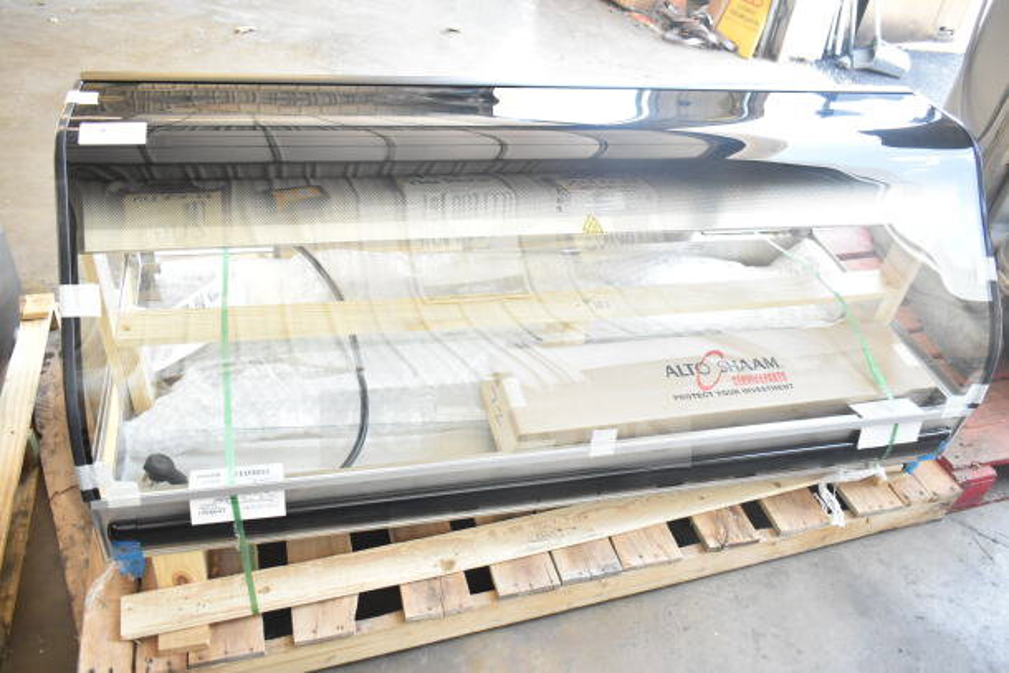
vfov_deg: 43.6
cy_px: 336
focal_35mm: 30
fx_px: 841
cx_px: 504
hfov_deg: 61.9
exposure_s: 1/80
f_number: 4.5
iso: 1600
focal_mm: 20
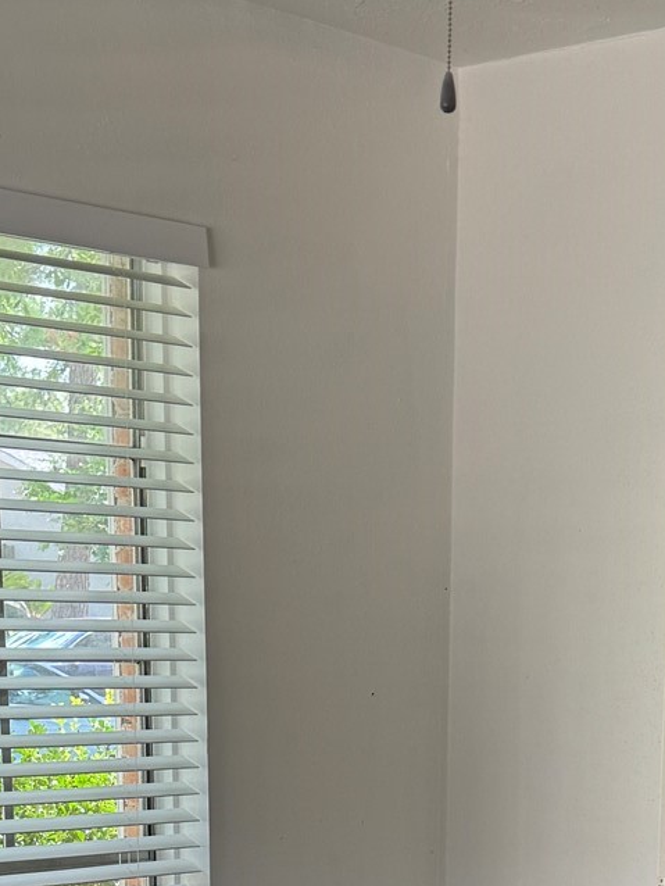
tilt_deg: -16.0
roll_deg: -2.2
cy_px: 1110
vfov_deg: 22.9
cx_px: 589
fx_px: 1971
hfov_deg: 18.8
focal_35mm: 77
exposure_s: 1/120
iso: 64
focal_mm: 6.76
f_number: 1.78
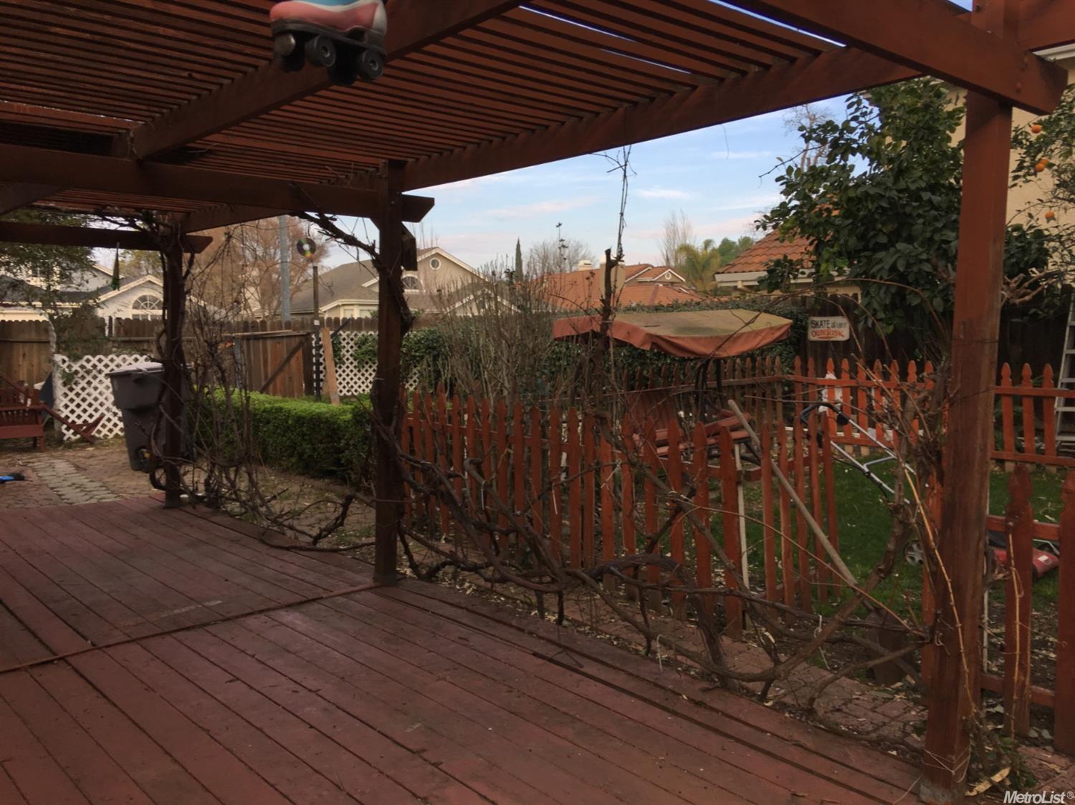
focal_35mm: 29
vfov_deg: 48.2
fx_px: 900
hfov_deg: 61.7
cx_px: 538
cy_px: 402
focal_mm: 4.15
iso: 25
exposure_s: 1/411
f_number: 2.2
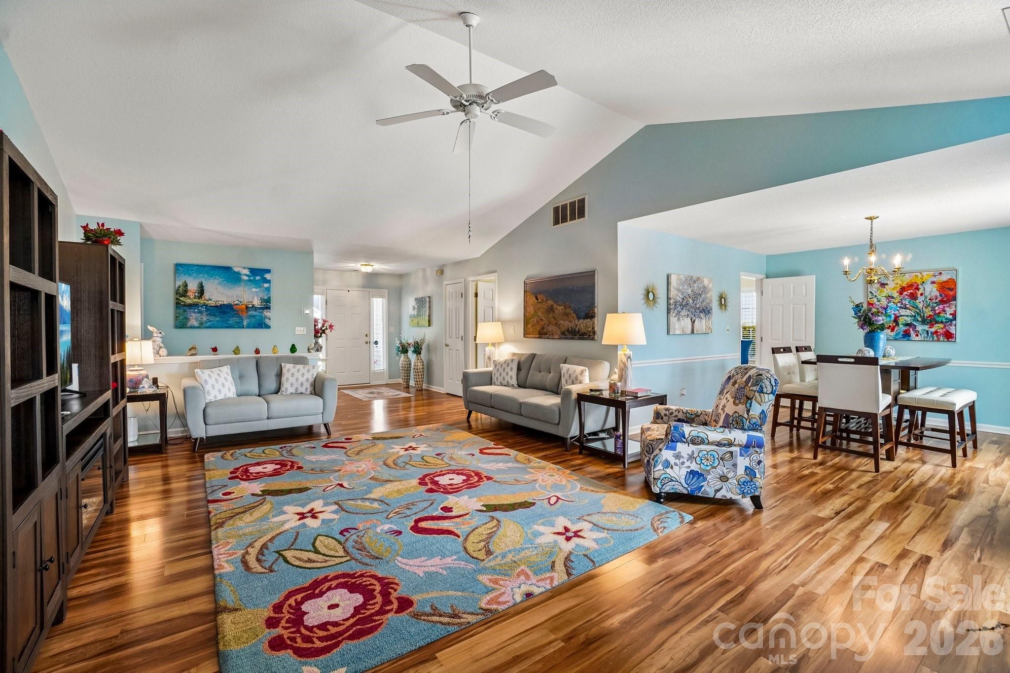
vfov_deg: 77.3
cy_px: 336
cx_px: 505
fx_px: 421
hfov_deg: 100.4
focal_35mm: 15
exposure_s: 1/13
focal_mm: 10
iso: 400
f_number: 8
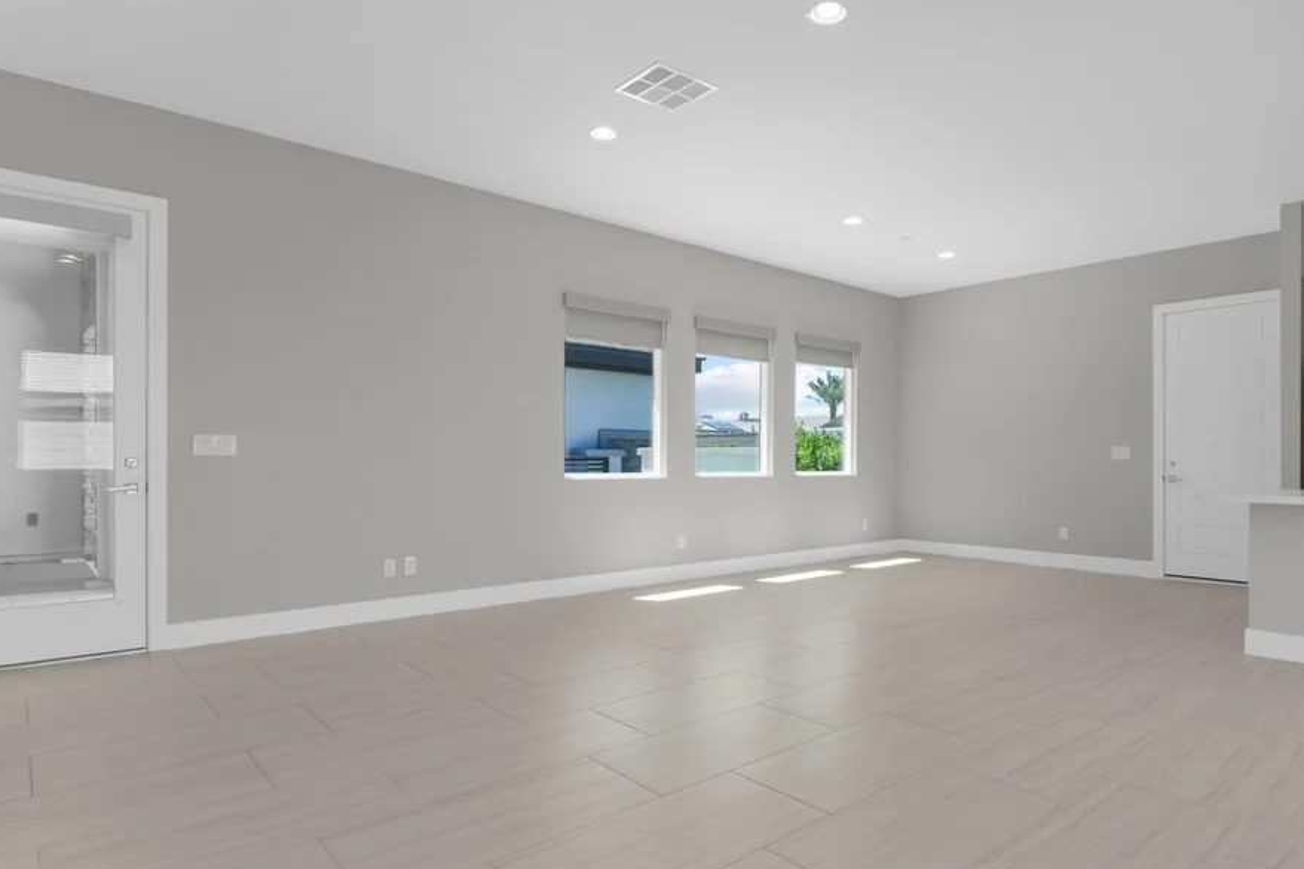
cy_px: 443
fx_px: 760
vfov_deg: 59.5
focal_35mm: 21
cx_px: 731
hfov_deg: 80.9
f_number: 14
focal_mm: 12
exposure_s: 1/50
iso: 2500
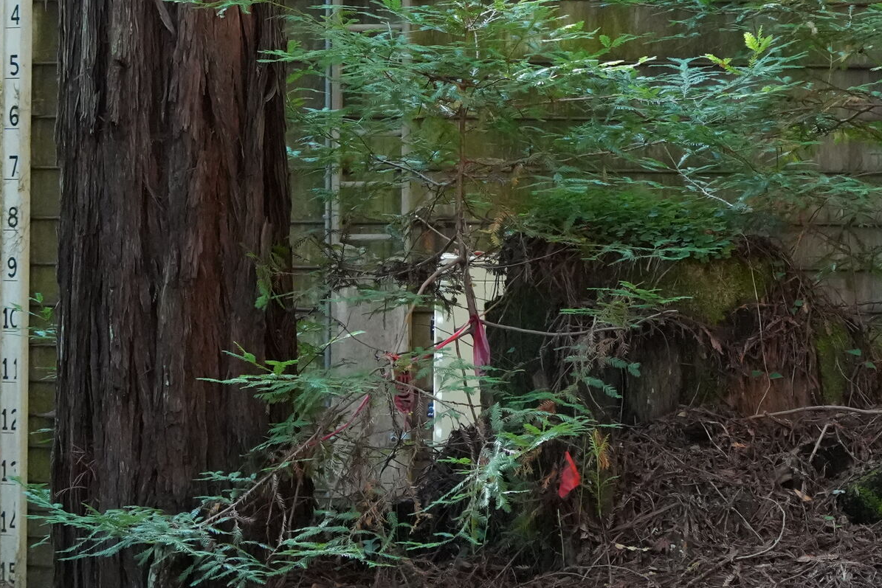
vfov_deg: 7.3
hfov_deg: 10.9
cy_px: 33
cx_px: 628
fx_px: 4606
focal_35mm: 188
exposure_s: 1/160
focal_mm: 52
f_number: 4.5
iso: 5000
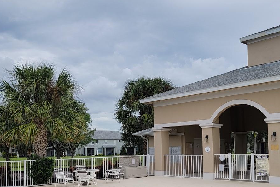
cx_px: 148
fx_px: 350
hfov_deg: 43.6
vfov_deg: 29.6
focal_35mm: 45
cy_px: 126
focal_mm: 6.7
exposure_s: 1/1276
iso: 16
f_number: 1.8
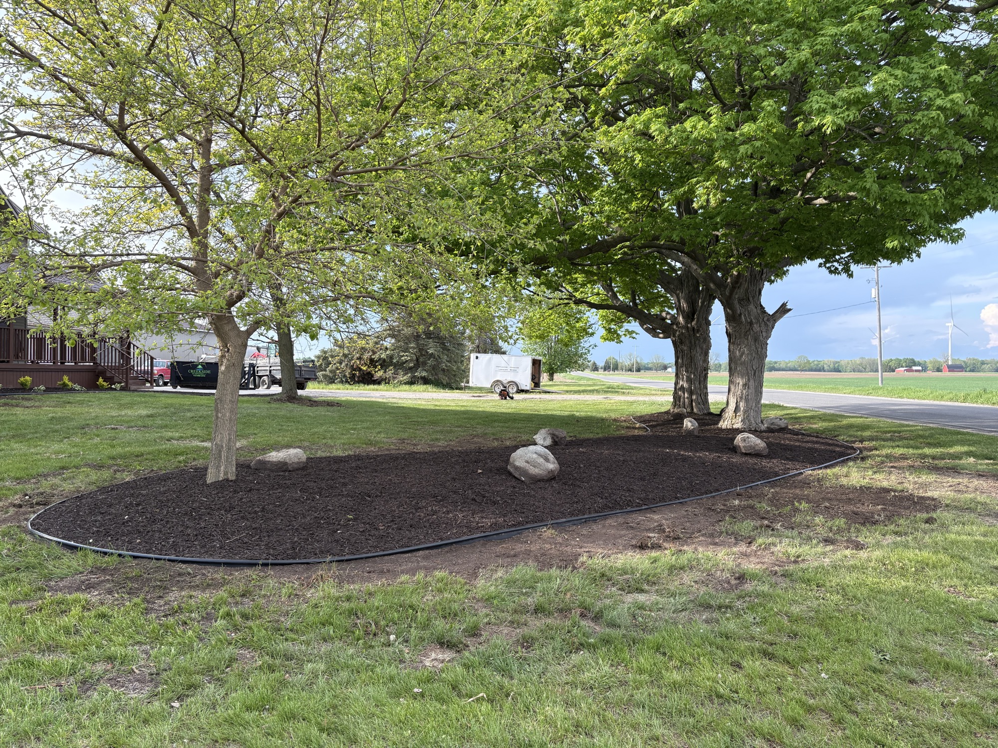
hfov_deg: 67.3
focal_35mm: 26
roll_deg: +0.0
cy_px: 374
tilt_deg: +1.0
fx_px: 750
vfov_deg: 53.1
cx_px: 499
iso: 64
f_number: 1.6
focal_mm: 5.96
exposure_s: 1/756
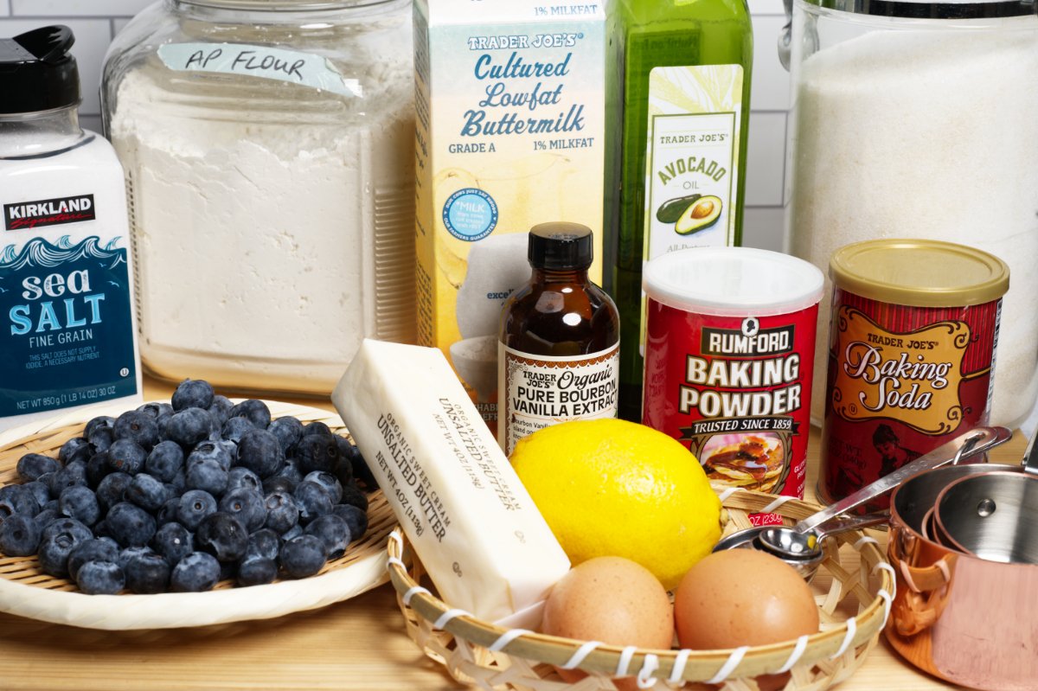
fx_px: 1729
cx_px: 519
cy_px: 346
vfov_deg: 22.6
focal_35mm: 60
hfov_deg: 33.4
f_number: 11
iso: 200
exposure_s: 1/100
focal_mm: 60
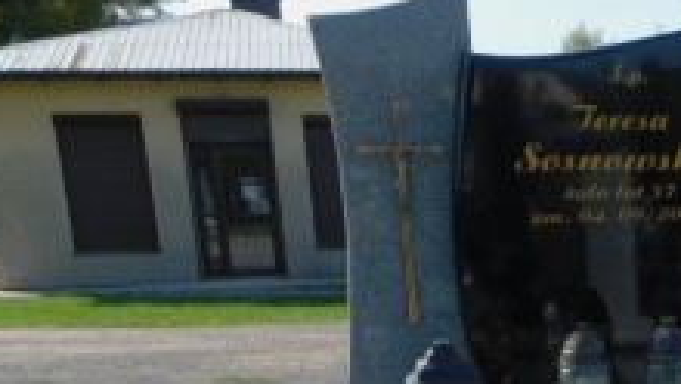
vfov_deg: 14.7
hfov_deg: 26.9
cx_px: 721
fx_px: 1319
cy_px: 663
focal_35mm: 73
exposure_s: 1/1250
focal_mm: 4
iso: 125
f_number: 3
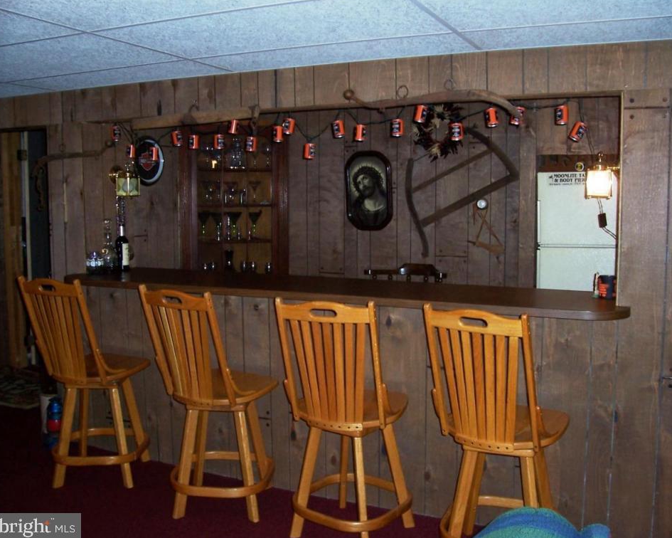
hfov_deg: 50.2
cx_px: 357
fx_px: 716
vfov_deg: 41.2
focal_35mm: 36
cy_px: 269
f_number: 2.7
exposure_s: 1/60
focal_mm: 5.6
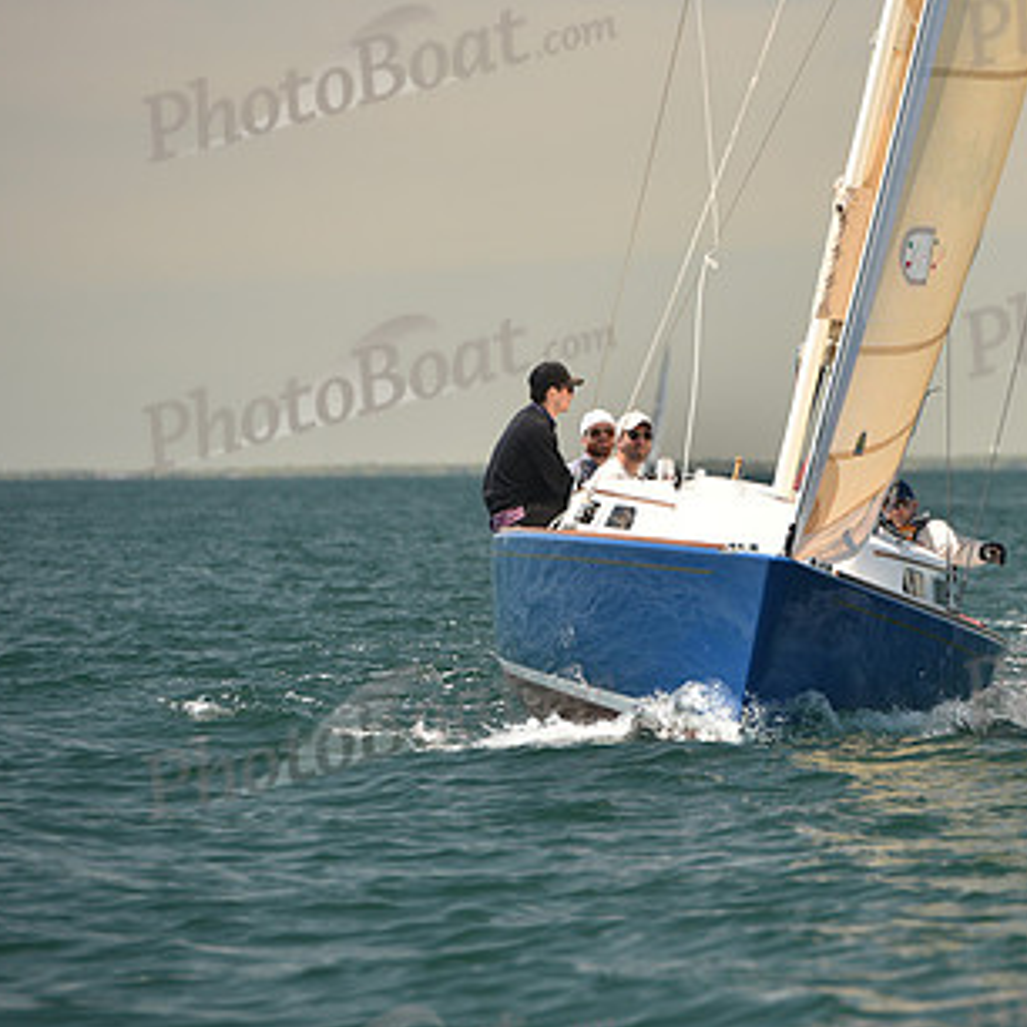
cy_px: 512
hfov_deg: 5.4
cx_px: 792
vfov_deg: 5.4
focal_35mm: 322
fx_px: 10808
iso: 250
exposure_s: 1/800
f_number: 4.5
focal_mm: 200
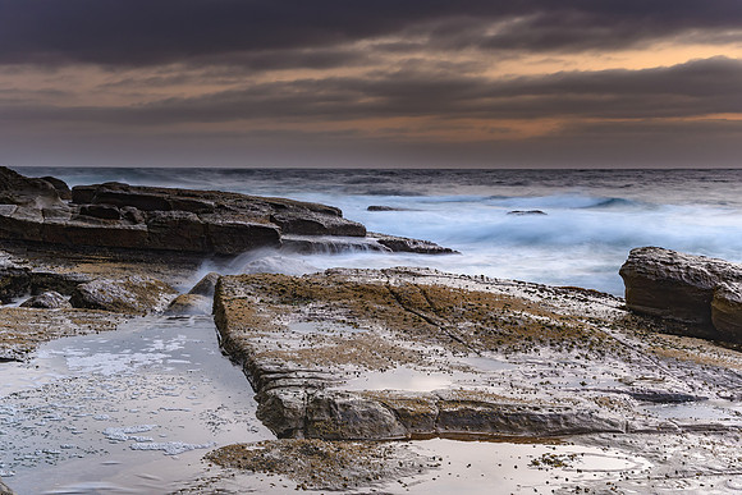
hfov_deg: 41.3
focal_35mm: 48
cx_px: 368
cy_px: 246
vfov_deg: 28.3
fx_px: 983
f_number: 8
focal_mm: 31
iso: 160
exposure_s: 1.3
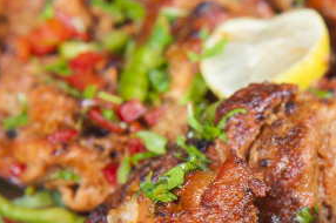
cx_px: 328
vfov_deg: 12.1
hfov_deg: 17.9
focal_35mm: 112
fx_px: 1044
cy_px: 201
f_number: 7.1
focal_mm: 50
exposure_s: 1/125
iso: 200
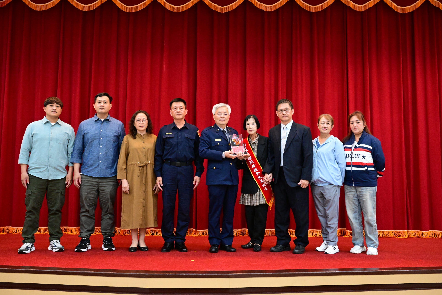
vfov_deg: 37.9
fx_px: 430
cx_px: 221
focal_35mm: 35
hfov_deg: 54.4
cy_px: 148
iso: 8000
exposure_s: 1/160
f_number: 6.3
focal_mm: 35
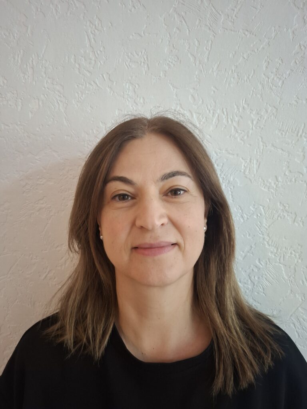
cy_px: 204
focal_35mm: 23
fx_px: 272
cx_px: 154
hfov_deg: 58.9
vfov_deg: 73.9
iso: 500
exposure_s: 1/25
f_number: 1.8
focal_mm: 5.54
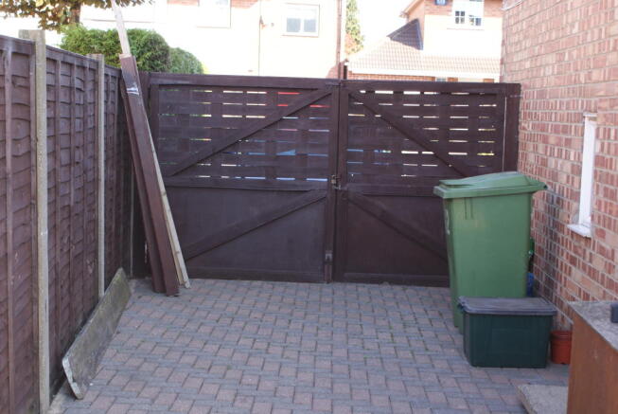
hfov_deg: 37.8
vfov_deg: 25.8
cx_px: 309
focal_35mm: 52
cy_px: 207
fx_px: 902
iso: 160
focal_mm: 35
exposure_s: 1/60
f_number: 5.6
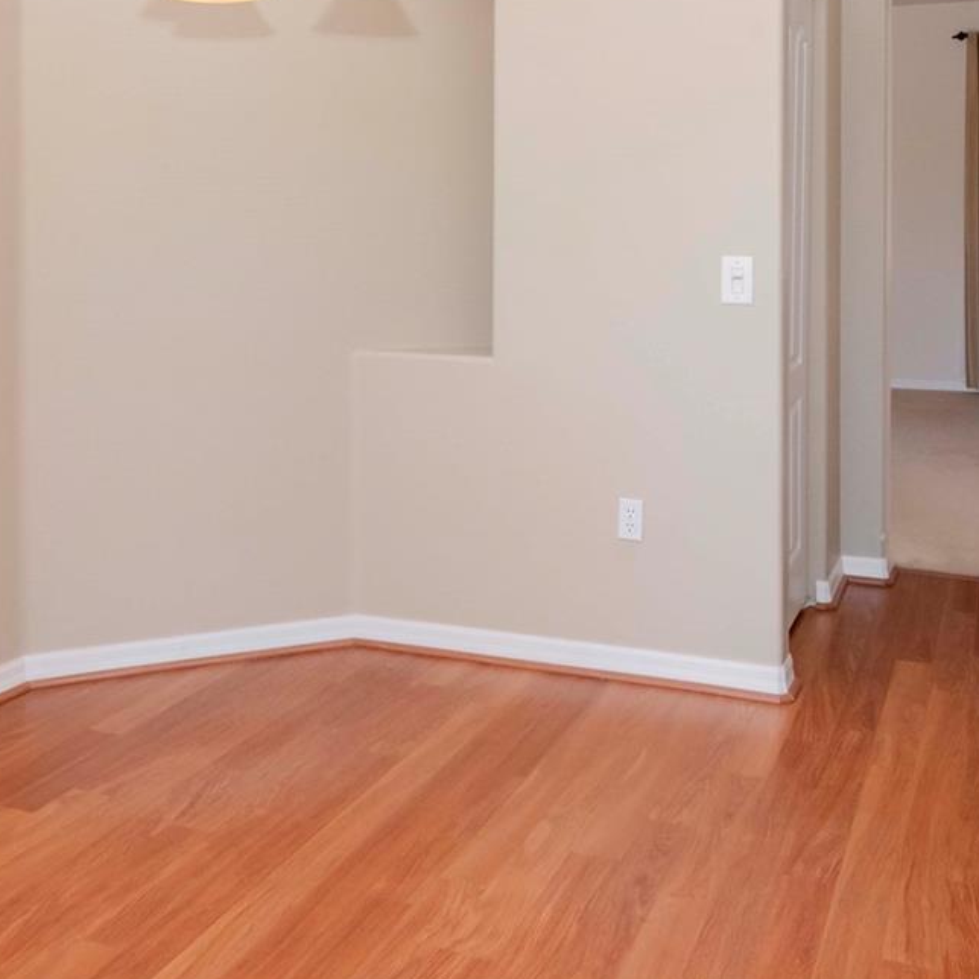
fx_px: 1216
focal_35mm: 38
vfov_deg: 42.6
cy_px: 252
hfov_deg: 43.8
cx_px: 464
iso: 640
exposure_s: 1/25
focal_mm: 12
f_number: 14
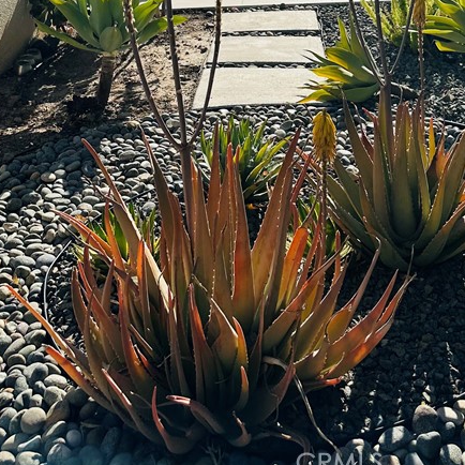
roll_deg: +2.6
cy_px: -71
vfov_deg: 29.9
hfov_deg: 34.0
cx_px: 244
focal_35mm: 50
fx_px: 760
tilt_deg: -3.7
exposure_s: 1/9709
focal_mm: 6.86
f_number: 1.78
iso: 80
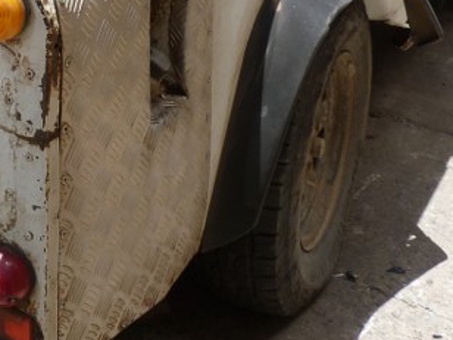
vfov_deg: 21.3
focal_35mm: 65
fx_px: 851
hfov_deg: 28.6
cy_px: -44
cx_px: 43
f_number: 4
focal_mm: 4.5
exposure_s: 1/250
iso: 80
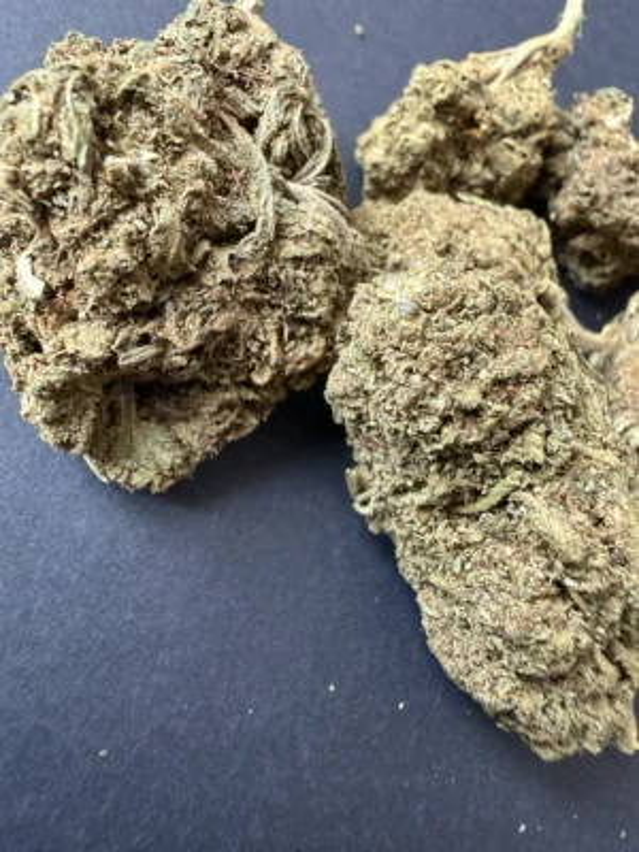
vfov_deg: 71.6
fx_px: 591
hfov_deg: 56.8
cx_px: 320
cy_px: 426
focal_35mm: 24
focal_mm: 2.22
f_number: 2.2
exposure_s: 1/50
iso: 500
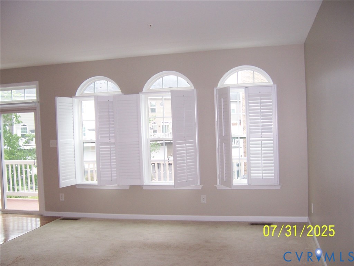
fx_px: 368
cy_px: 133
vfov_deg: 39.7
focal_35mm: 36
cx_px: 177
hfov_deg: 51.4
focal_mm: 6.2
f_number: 2.8
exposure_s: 1/60
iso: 125
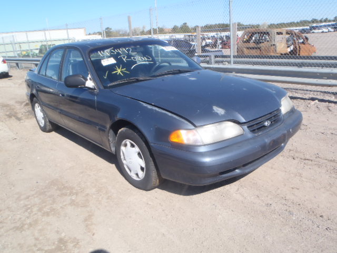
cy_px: 126
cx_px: 168
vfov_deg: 49.7
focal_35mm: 28
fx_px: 273
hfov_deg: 63.4
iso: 80
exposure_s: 1/500
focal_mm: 5
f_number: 4.5
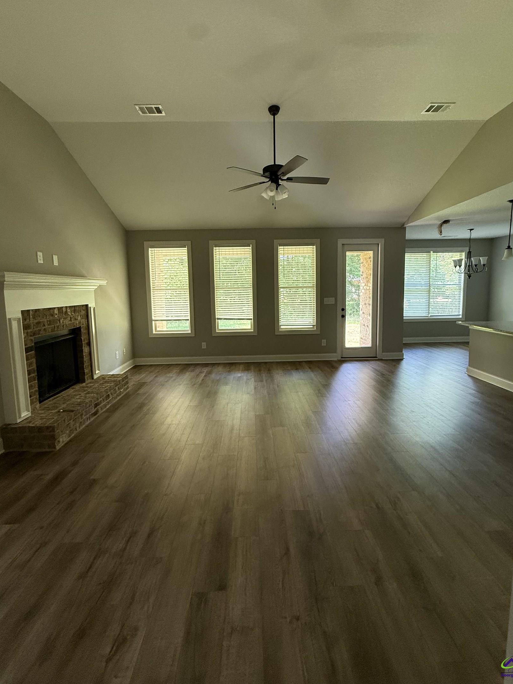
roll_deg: +0.6
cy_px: 318
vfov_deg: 98.0
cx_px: 257
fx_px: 296
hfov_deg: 81.8
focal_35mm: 15
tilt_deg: -5.0
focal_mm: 2.22
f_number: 2.2
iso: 320
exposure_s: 1/88
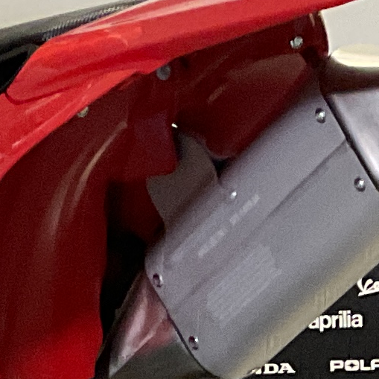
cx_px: 343
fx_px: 2515
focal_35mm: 203
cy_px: 538
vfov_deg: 8.5
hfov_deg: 8.6
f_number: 1.8
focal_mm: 3
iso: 200
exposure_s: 1/60
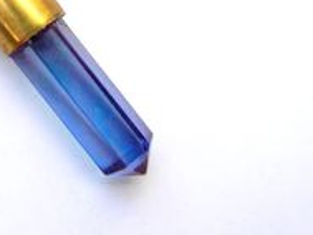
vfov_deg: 19.0
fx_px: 688
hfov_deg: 24.9
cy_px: 20
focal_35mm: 76
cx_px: 30
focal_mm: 5.4
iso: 163
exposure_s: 1/30
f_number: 3.5
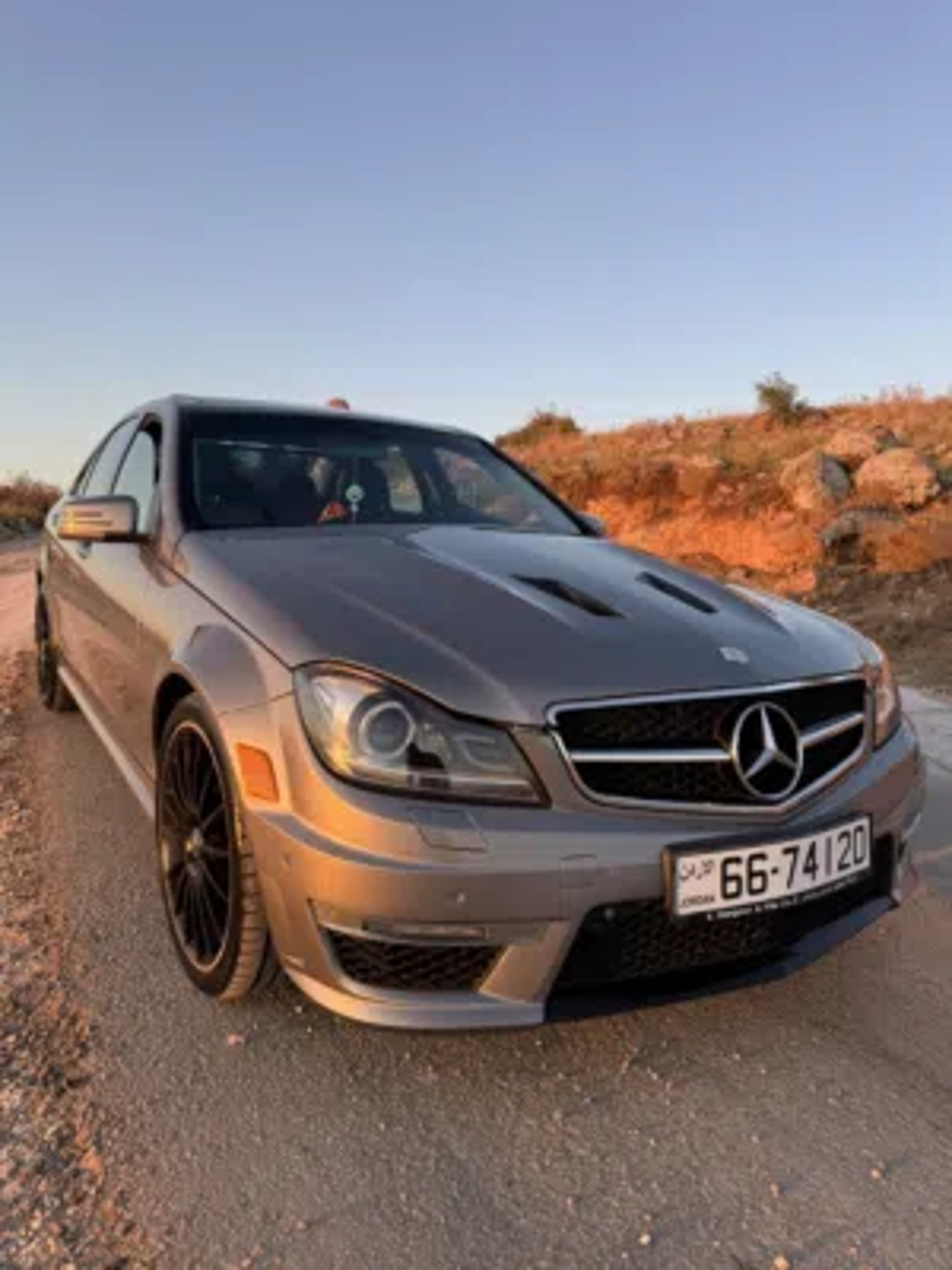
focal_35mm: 24
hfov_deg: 56.8
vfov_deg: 71.6
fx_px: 880
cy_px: 635
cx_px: 476
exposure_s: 1/506
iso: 80
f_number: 1.78
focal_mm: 6.76
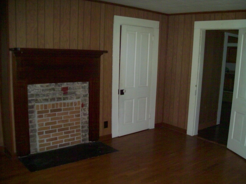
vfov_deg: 39.6
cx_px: 123
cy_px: 92
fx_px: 256
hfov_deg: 51.4
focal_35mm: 36
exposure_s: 1/64
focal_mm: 6
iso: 160
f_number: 2.7
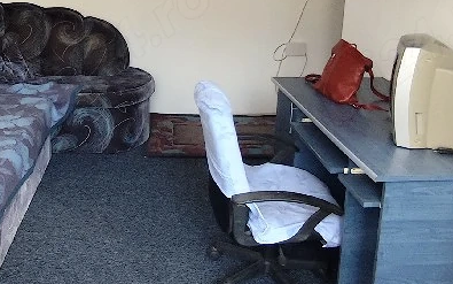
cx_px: 162
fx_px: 531
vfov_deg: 29.6
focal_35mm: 43
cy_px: 85
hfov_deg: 45.7
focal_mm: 1.65
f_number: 2.2
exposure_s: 1/50
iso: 500
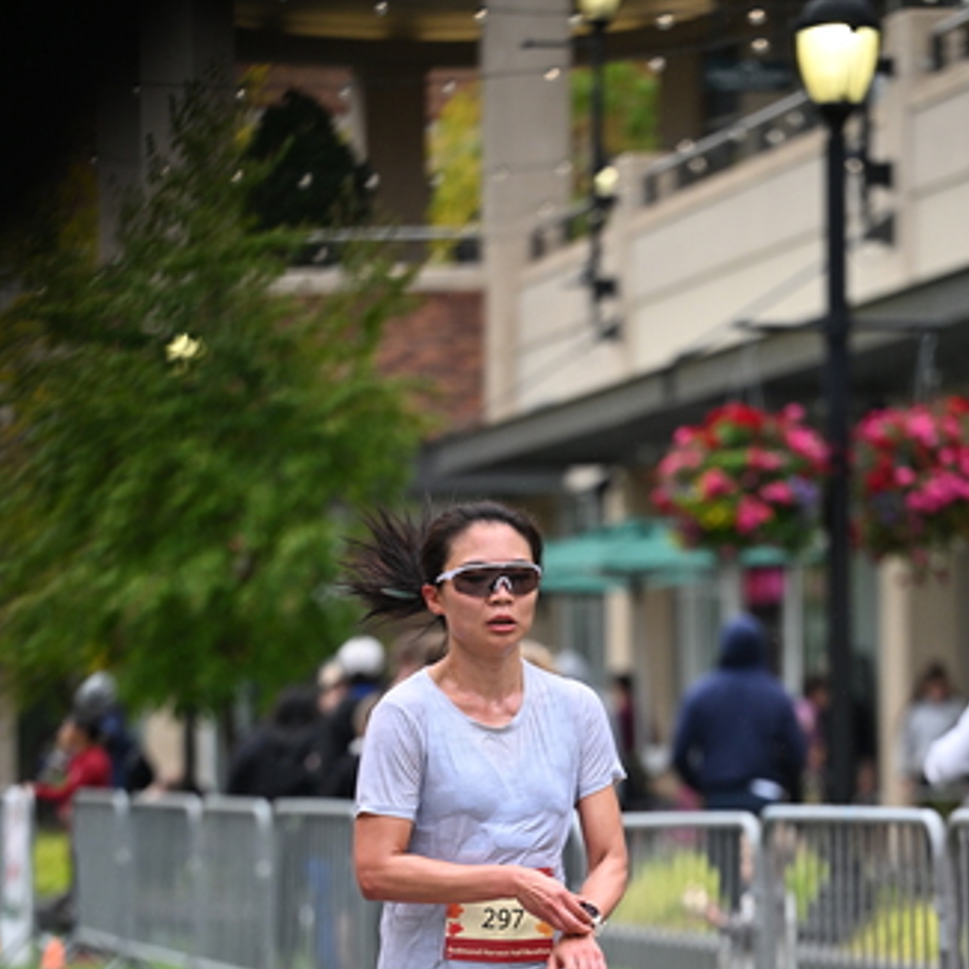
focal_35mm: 172
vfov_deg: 10.1
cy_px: 797
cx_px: 510
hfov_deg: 10.2
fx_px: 5447
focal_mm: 120
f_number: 2.8
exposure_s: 1/2500
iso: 1250
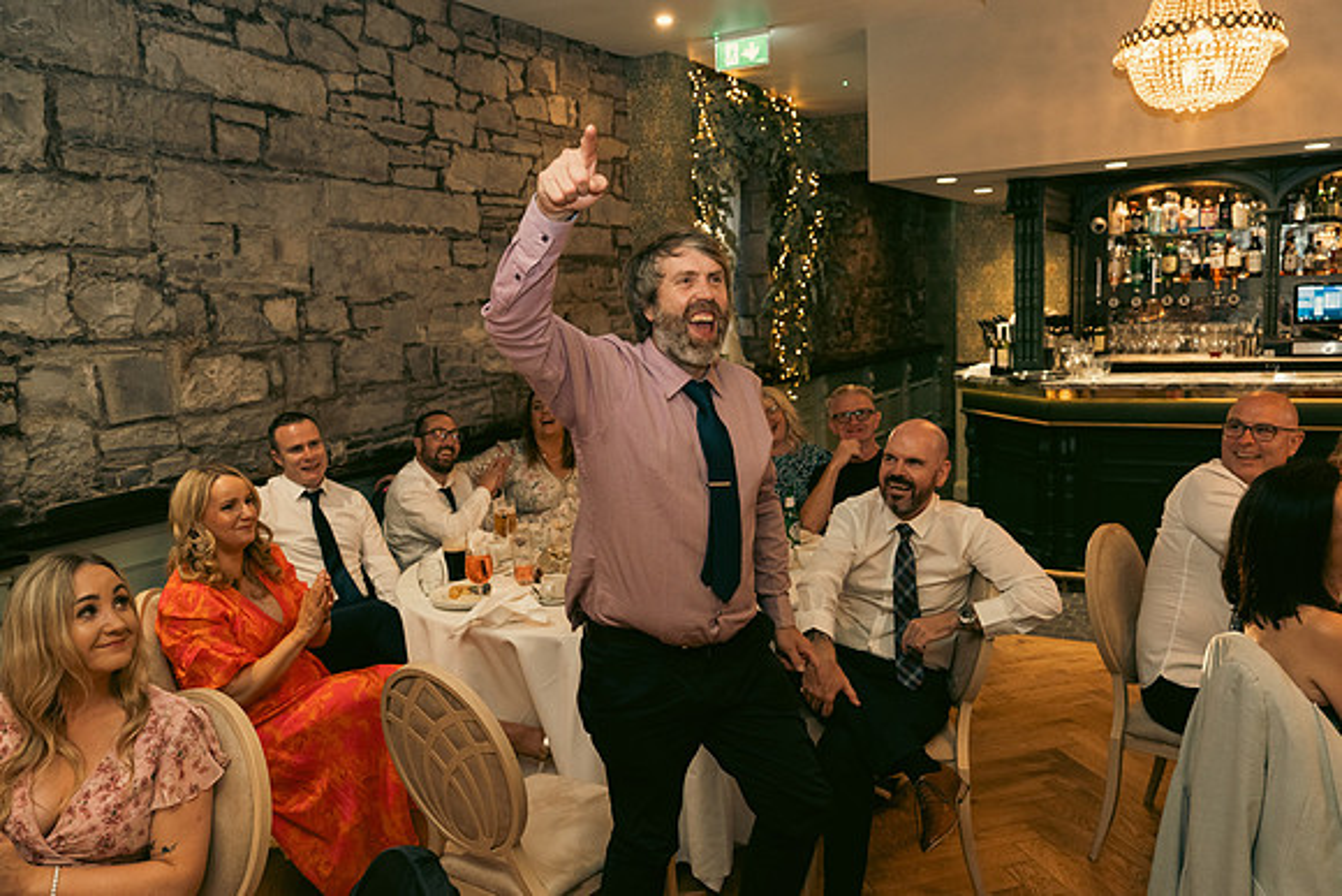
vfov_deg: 46.4
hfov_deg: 65.5
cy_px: 448
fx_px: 1044
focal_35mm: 28
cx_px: 671
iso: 2500
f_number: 3.5
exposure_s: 1/160
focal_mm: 28
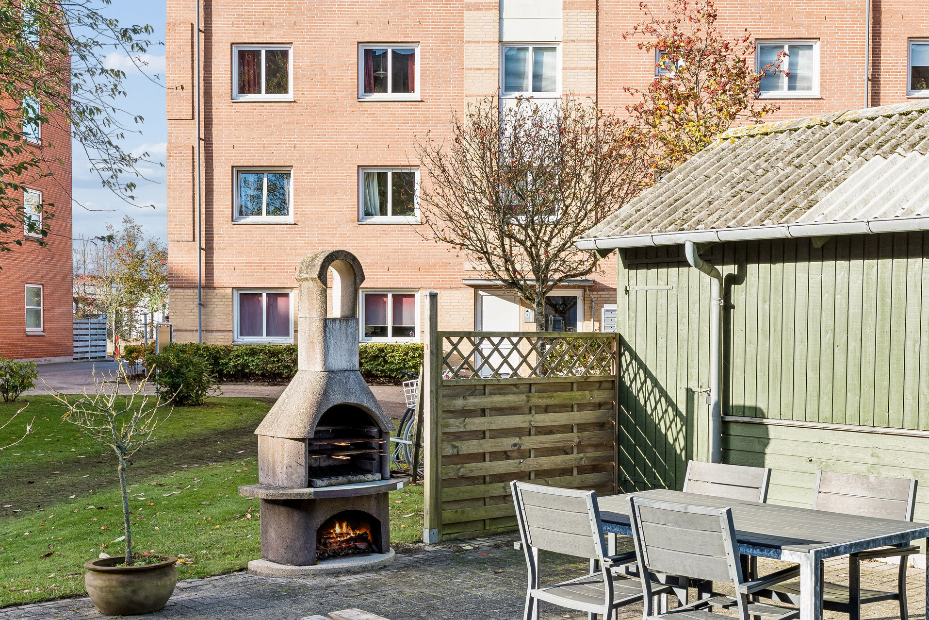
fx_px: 1213
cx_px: 522
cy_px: 383
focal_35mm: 47
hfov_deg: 41.8
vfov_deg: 28.6
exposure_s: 1/200
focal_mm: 30
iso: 400
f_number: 10
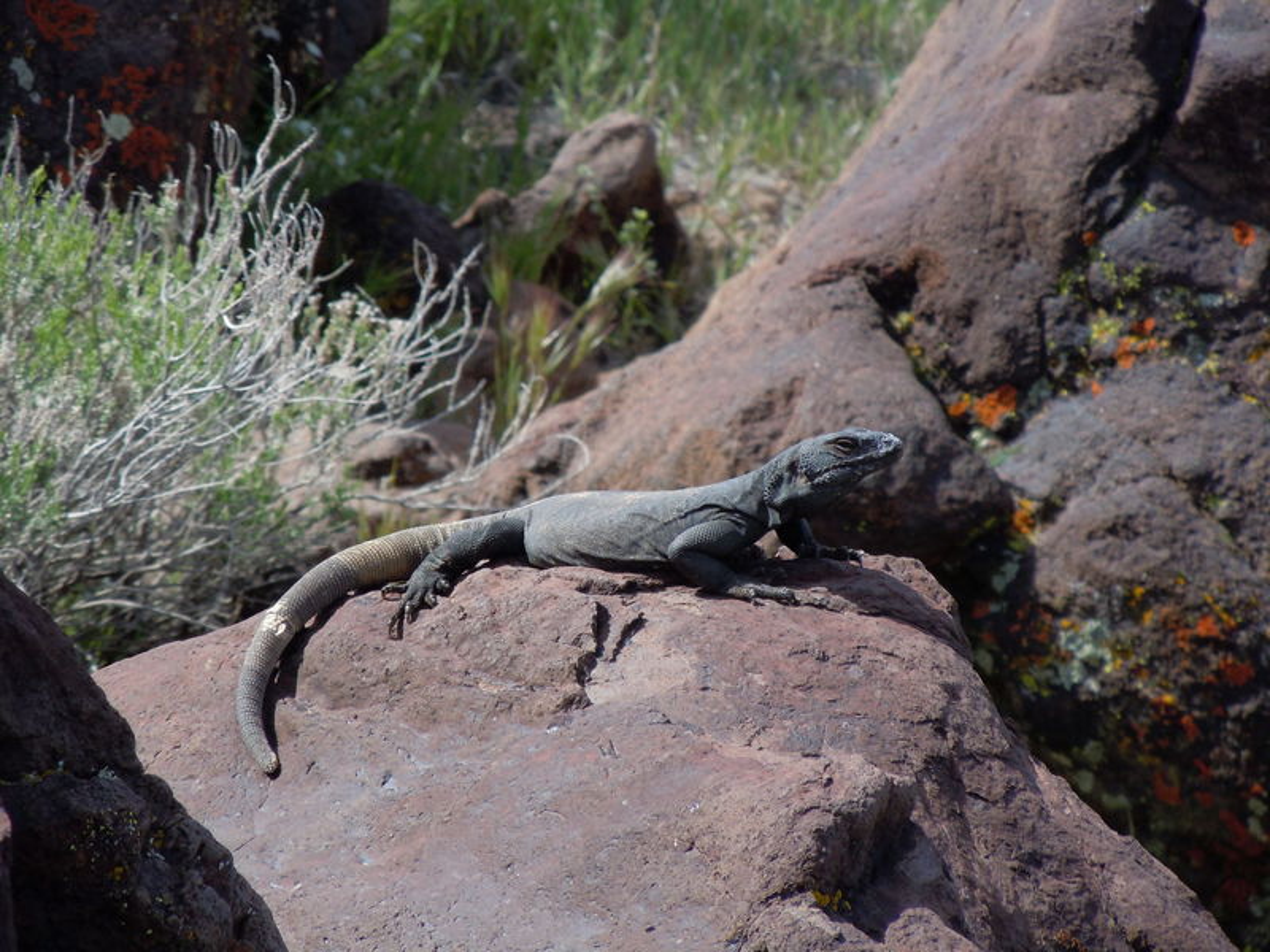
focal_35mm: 300
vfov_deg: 5.0
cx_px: 635
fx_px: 11006
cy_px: 476
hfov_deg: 6.6
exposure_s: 1/250
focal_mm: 54
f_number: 5.6
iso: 100
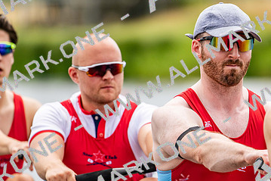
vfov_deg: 2.1
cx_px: 189
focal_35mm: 647
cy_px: 124
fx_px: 4868
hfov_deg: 3.2
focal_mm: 400
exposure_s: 1/2500
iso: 400
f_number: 4.5
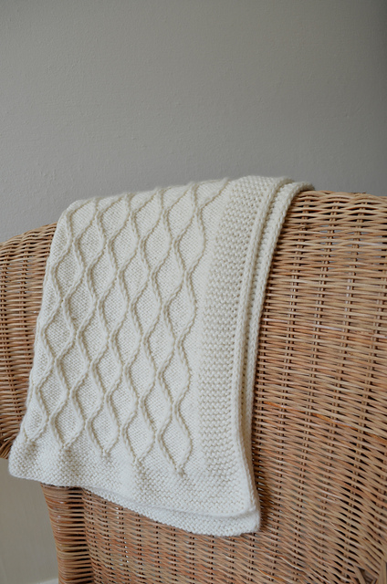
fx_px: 437
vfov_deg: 67.5
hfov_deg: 47.7
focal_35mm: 27
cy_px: 292
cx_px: 194
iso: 320
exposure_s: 1/60
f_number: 5.6
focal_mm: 18
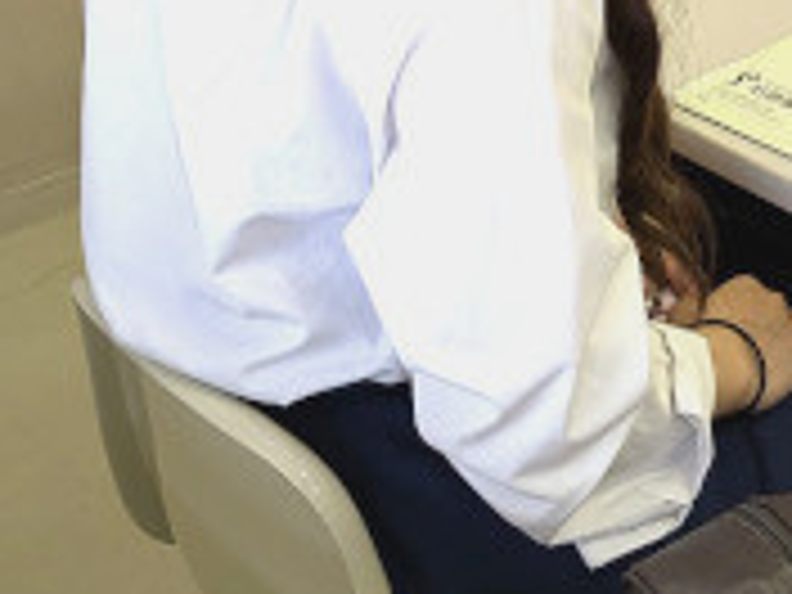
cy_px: -151
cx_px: 716
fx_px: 1556
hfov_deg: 27.5
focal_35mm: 68
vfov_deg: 20.0
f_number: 1.7
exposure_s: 1/120
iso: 52
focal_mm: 4.53
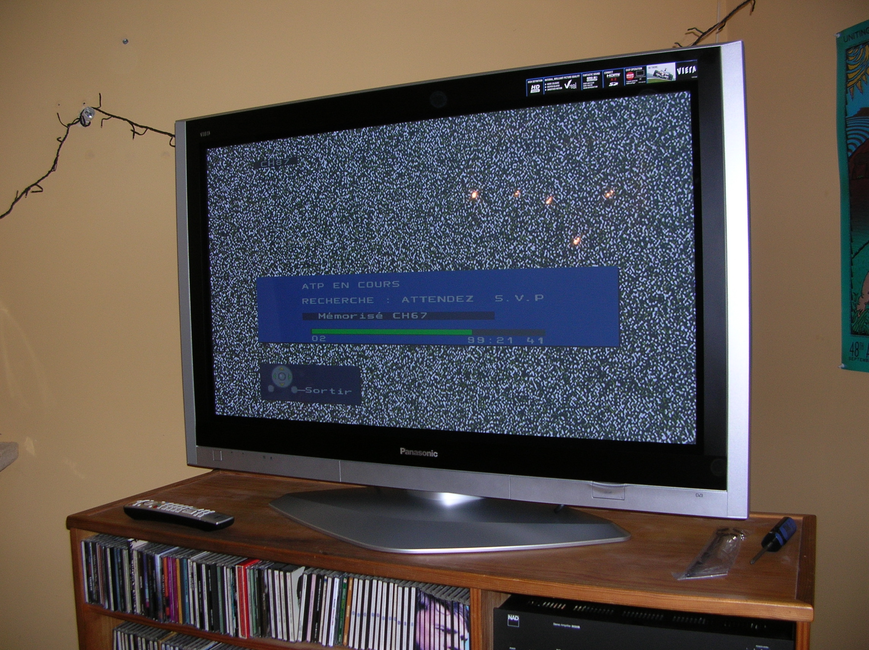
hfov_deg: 52.7
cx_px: 434
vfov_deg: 40.6
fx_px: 878
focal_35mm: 35
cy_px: 325
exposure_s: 1/60.1
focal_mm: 5.8
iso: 50
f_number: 2.8
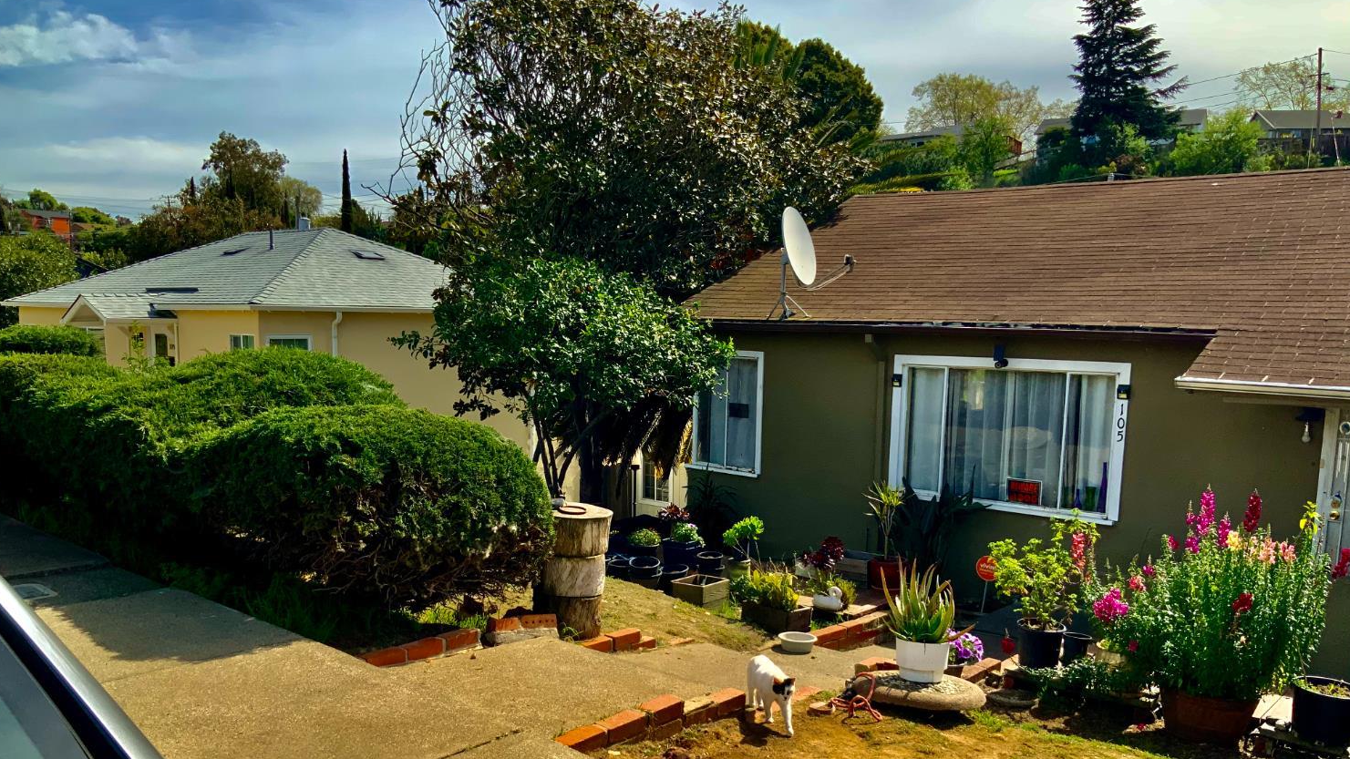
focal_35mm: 32
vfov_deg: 36.4
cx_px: 670
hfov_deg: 61.0
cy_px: 485
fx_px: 1145
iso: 16
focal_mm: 3
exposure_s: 1/1490
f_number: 1.8
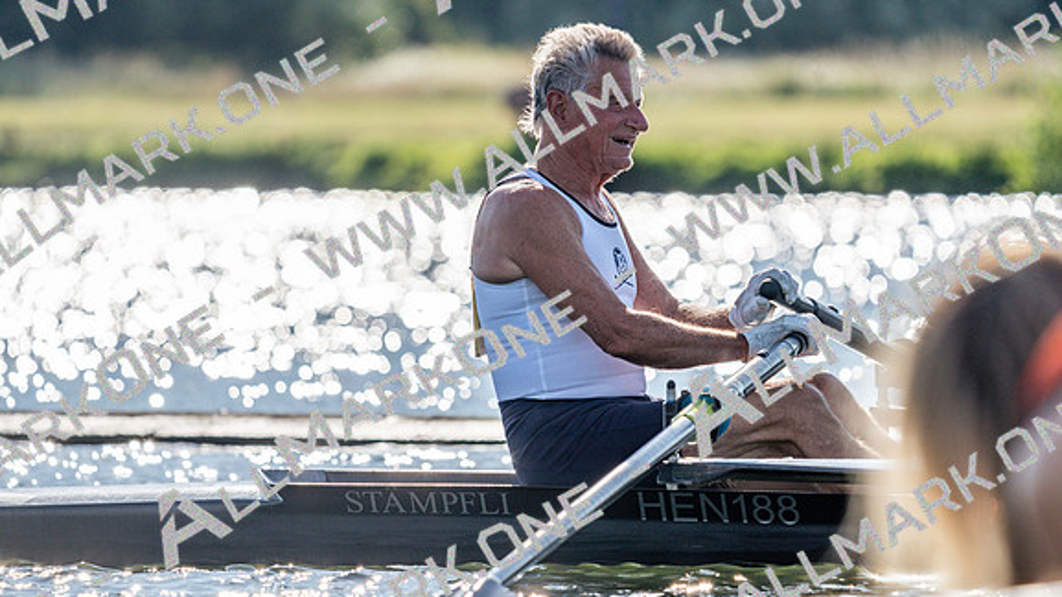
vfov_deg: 3.1
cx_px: 532
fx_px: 11090
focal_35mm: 394
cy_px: 285
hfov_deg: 5.5
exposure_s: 1/1600
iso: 100
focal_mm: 374
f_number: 6.3
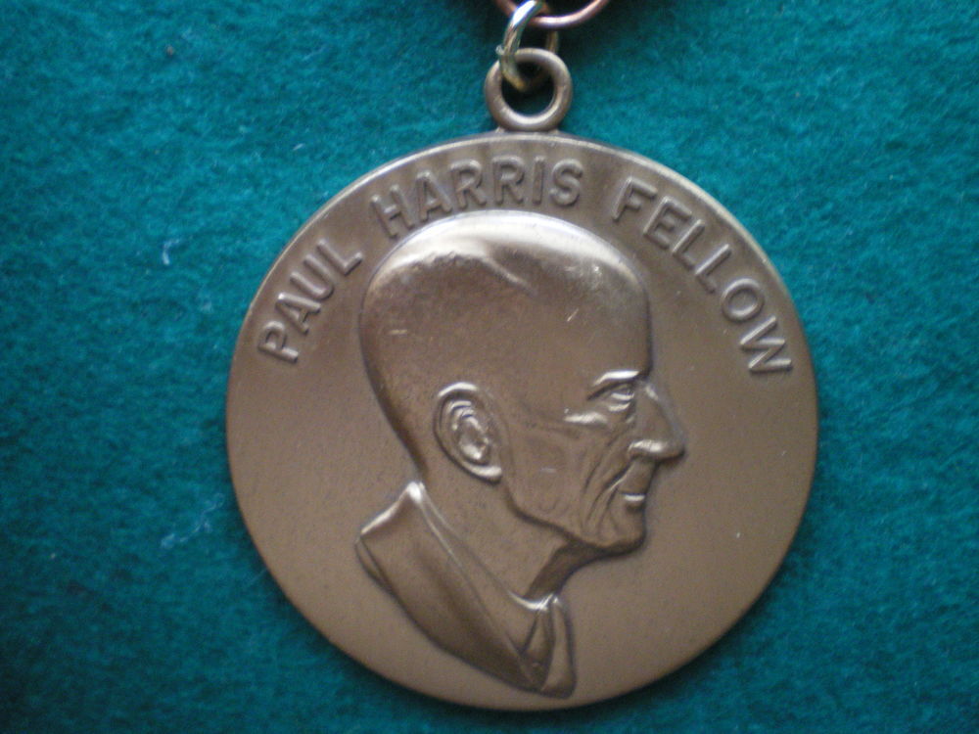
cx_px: 490
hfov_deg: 49.0
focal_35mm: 38
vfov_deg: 37.7
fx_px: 1075
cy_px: 367
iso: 400
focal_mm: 6.3
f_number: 3.1
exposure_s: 1/13
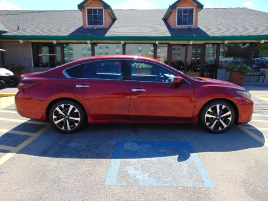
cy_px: 100
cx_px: 134
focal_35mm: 25
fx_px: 194
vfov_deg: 54.9
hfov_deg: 69.4
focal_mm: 4.5
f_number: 3
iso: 80
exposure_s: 1/800
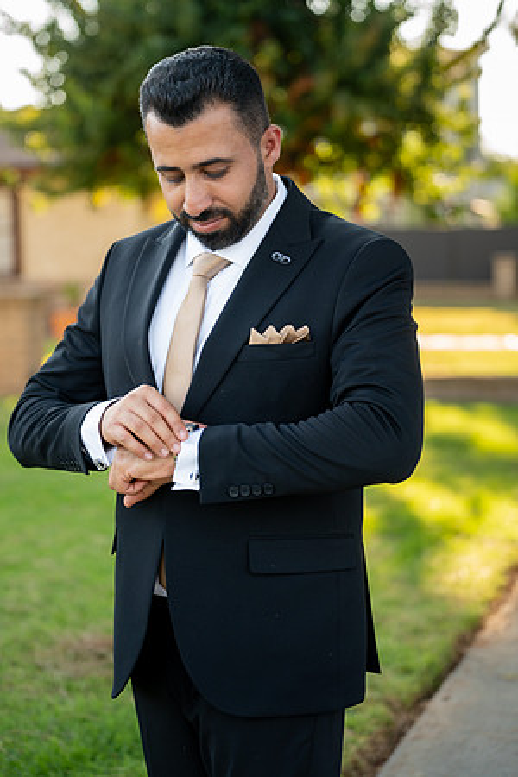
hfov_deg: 18.2
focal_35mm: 75
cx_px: 259
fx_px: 1619
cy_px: 388
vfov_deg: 27.0
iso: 320
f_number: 2.8
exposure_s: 1/500
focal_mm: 75
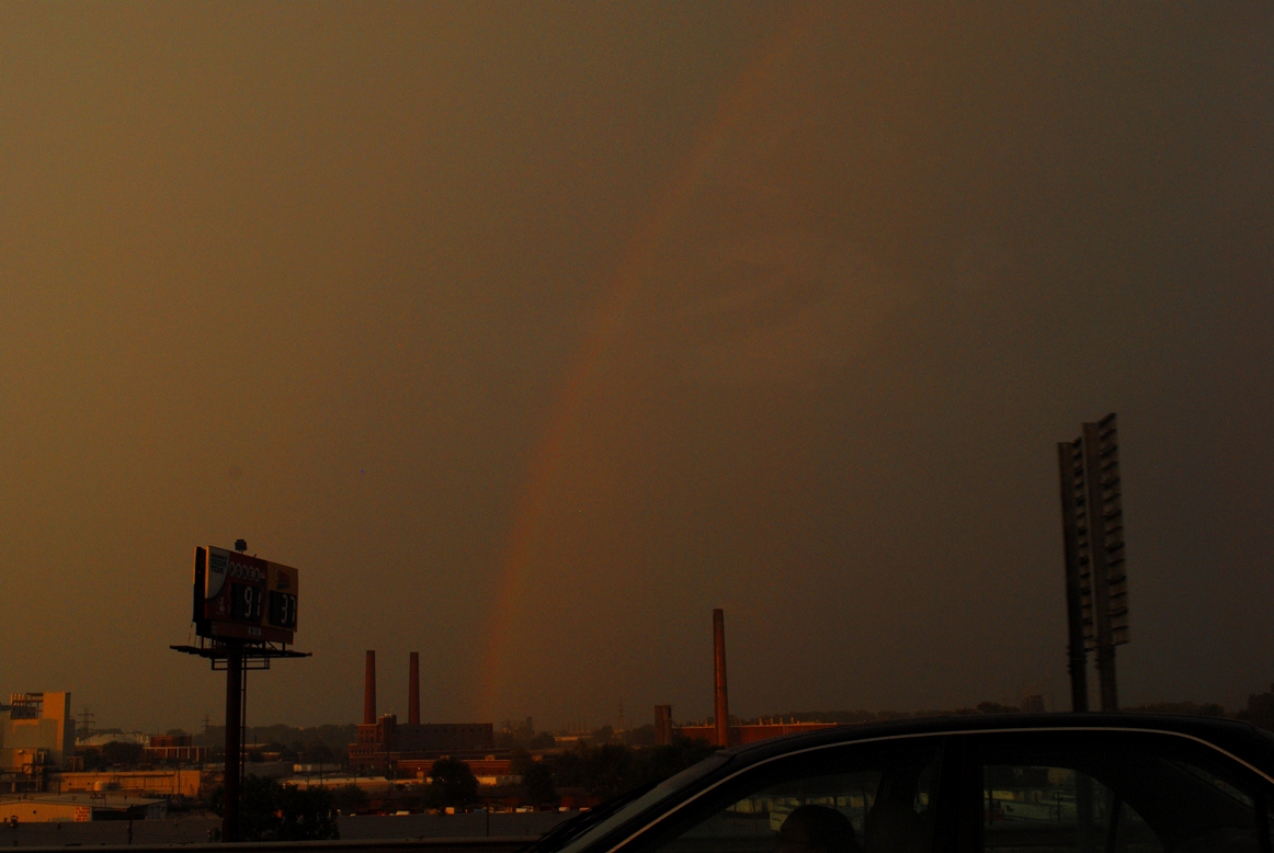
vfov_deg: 32.0
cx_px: 637
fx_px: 1488
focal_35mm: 42
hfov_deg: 46.3
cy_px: 426
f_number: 8
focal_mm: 28
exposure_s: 1/640
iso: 400
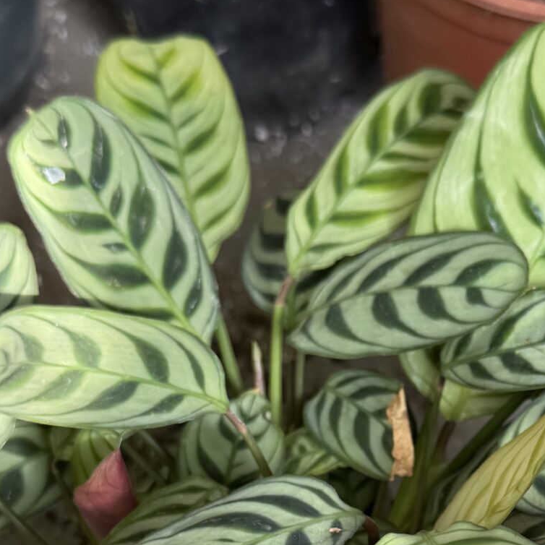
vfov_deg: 22.8
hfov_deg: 23.9
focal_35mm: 72
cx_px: 356
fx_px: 1282
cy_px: 575
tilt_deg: -67.4
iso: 80
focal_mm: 6.76
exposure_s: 1/263
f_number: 1.78
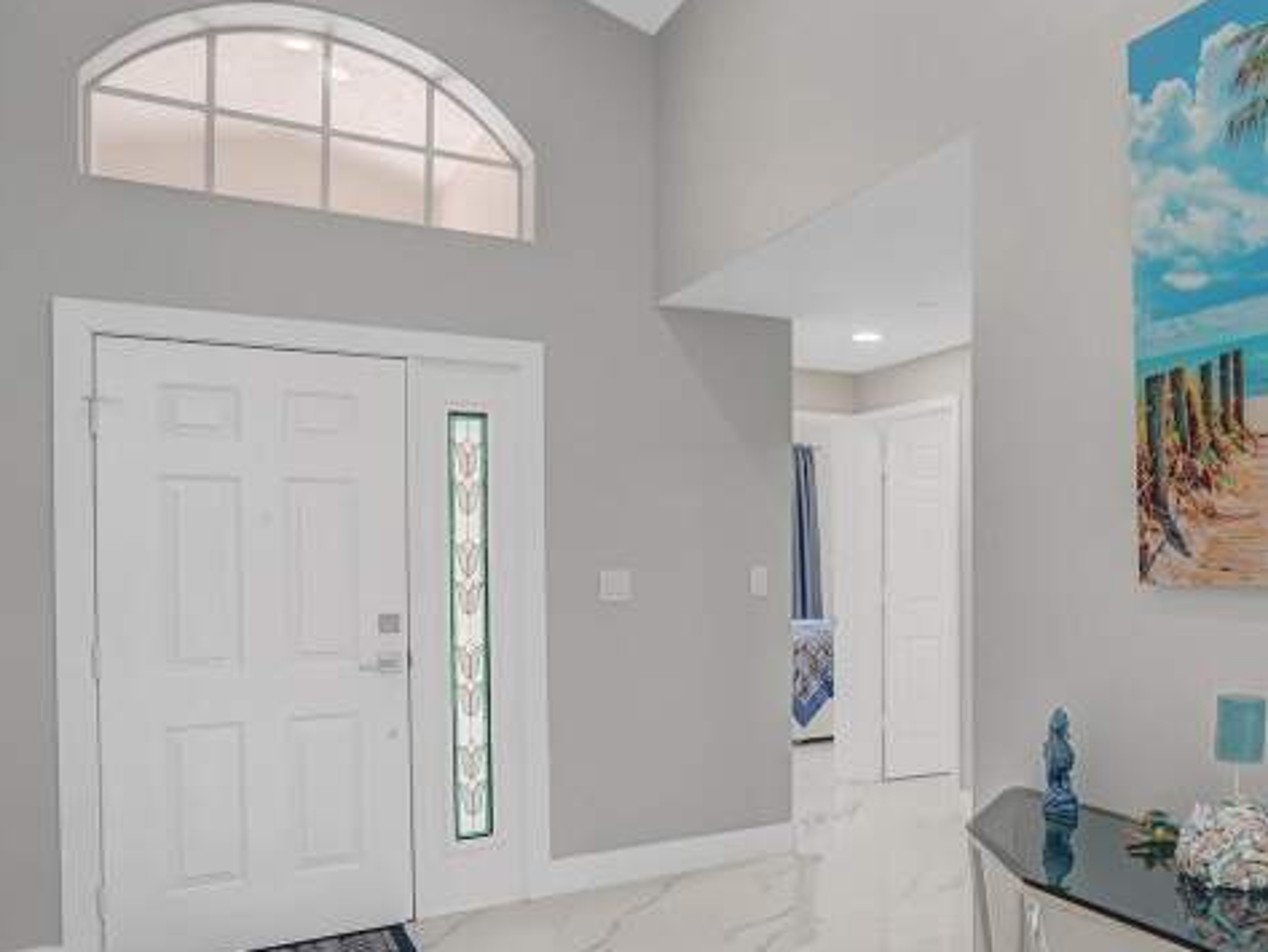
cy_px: 556
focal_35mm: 26
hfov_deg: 64.6
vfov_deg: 52.8
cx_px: 895
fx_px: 953
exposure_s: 1/60
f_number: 5.6
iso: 800
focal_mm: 16
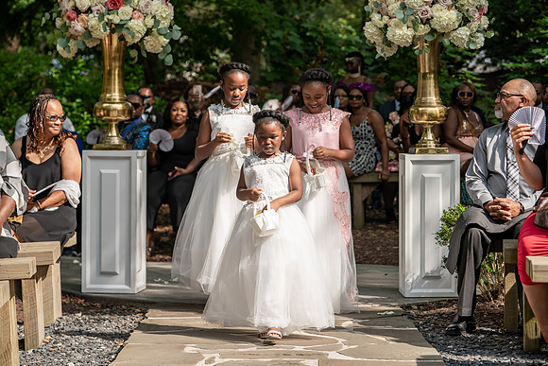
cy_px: 180
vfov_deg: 14.1
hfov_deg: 21.0
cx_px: 279
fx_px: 1480
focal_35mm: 97
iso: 200
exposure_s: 1/640
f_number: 4
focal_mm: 94
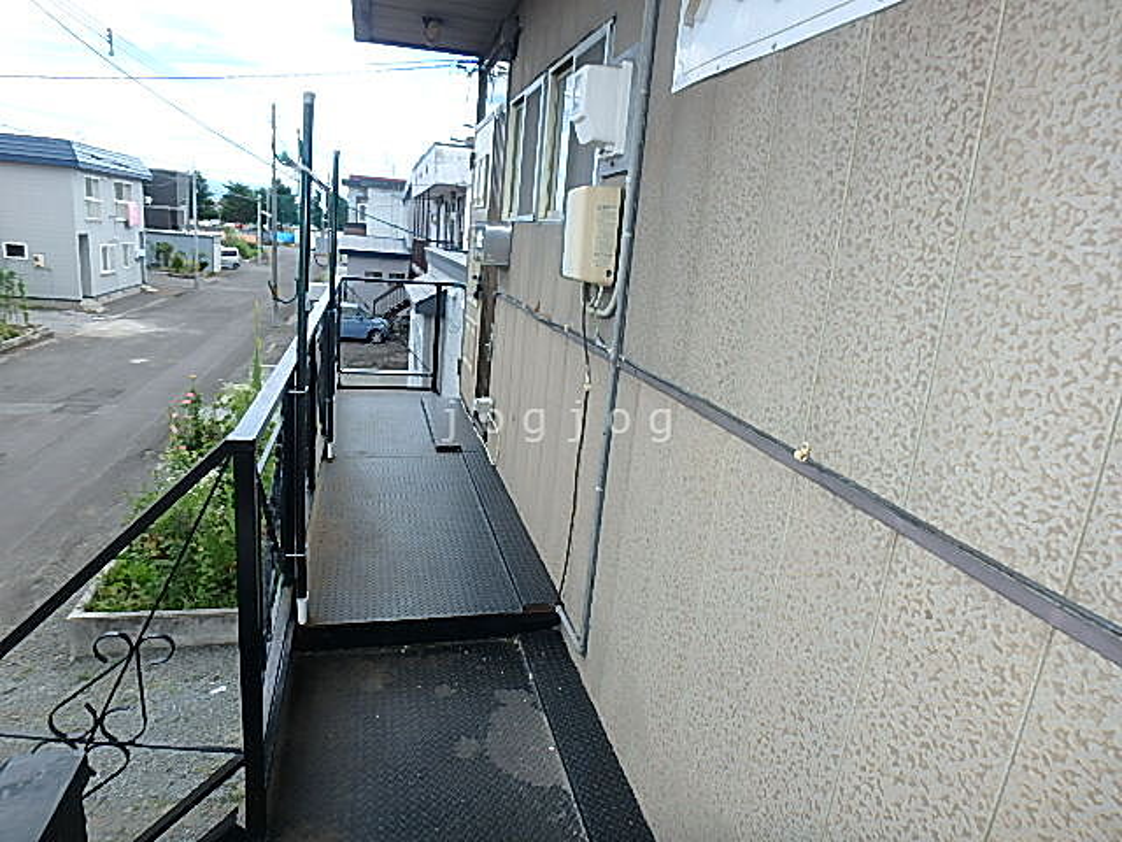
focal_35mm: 21
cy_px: 421
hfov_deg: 79.0
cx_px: 561
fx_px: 681
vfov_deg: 63.4
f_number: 3.5
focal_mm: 3.7
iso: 125
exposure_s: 1/500
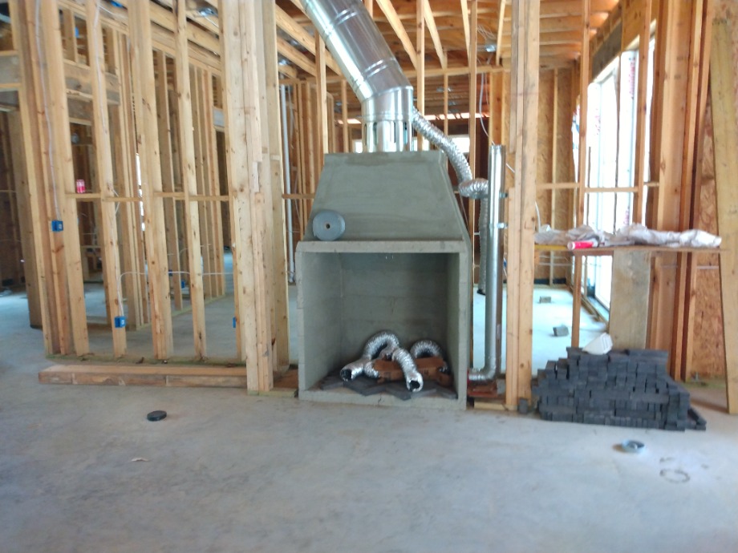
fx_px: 426
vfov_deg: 66.0
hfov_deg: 81.7
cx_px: 369
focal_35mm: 20
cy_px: 276
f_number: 2
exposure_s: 1/30
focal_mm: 3.54
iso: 378
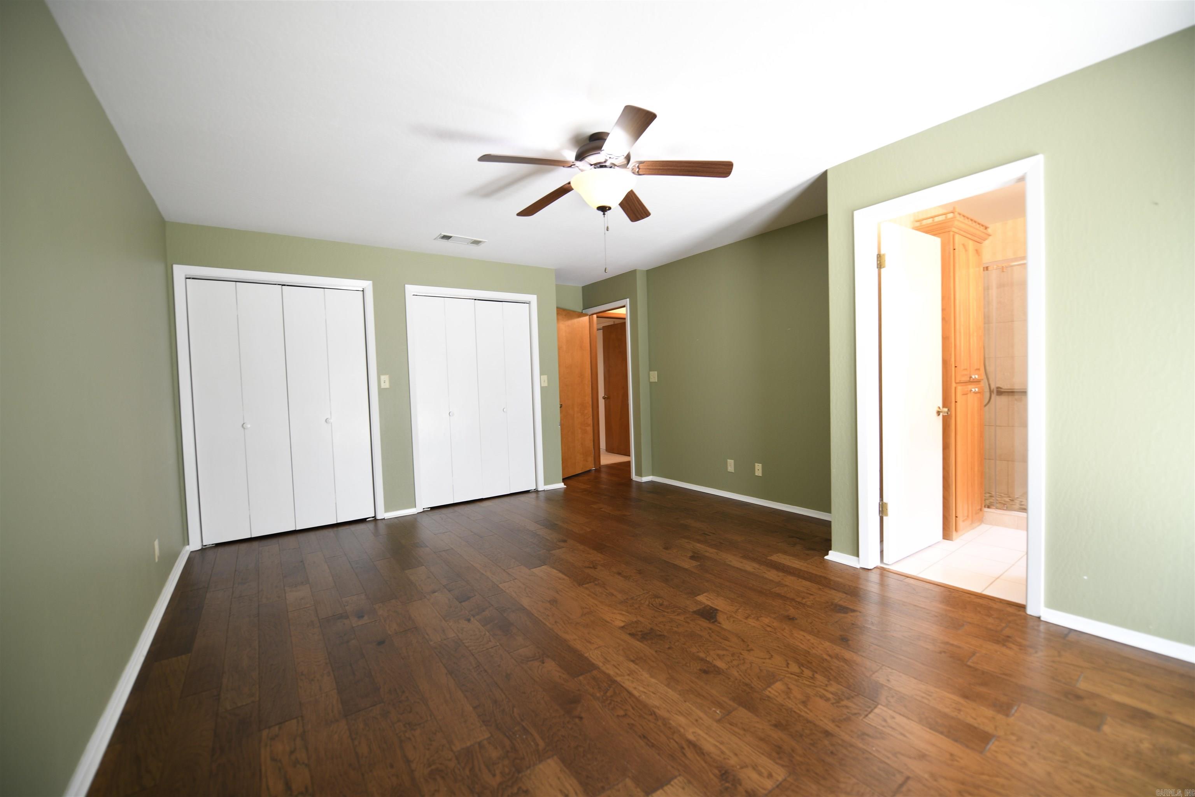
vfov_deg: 81.2
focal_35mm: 14
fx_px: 465
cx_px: 598
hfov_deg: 104.3
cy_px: 398
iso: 220
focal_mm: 14
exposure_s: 1/15
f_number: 2.8
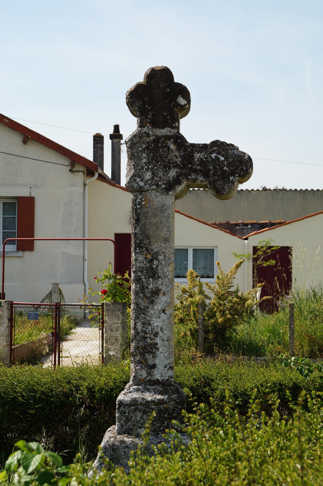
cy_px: 243
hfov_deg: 15.2
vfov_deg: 22.6
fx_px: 1214
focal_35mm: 90
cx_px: 162
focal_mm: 60
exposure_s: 1/160
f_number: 11
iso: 100
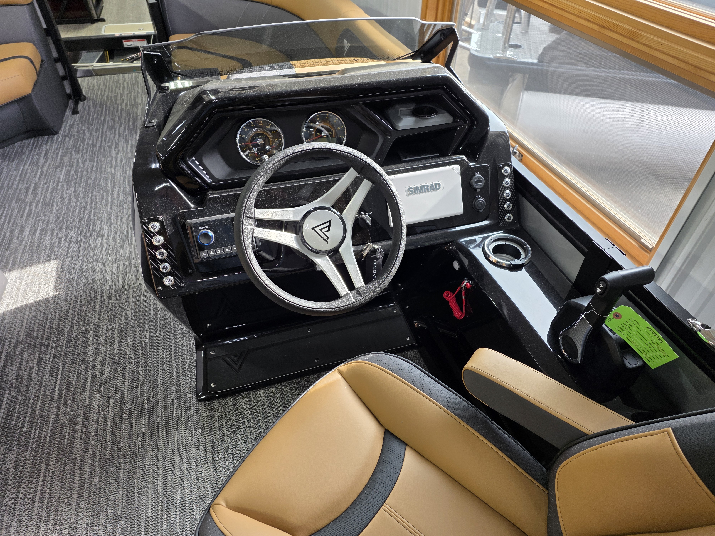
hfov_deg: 73.9
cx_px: 358
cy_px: 268
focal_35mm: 23
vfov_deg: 58.9
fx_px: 475
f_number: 1.7
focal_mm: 6.3
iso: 64
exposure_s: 1/180
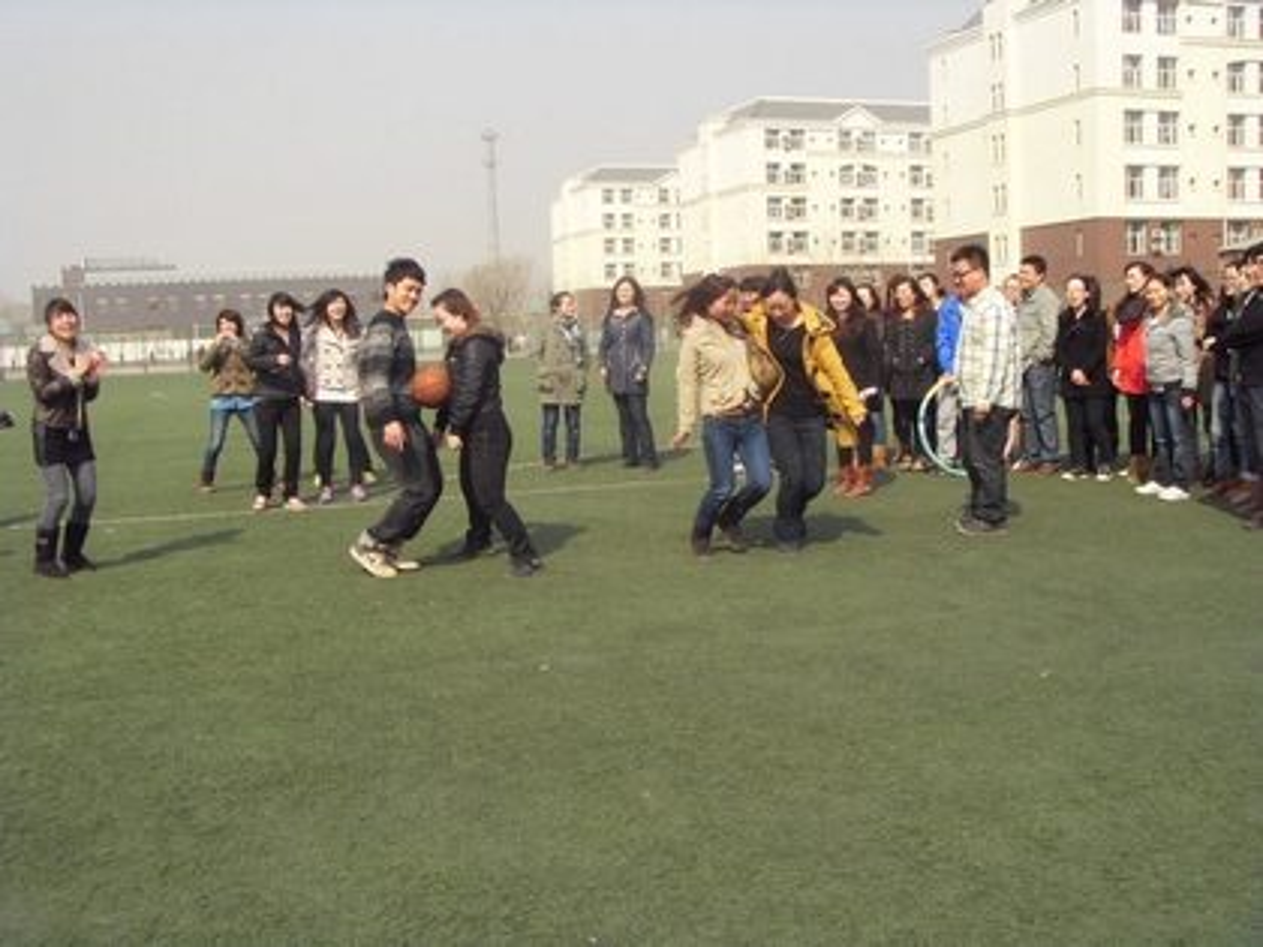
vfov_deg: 36.8
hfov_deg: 47.9
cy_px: 474
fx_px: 1423
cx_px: 632
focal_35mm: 39
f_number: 6.2
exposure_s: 1/180
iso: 80
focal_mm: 6.6
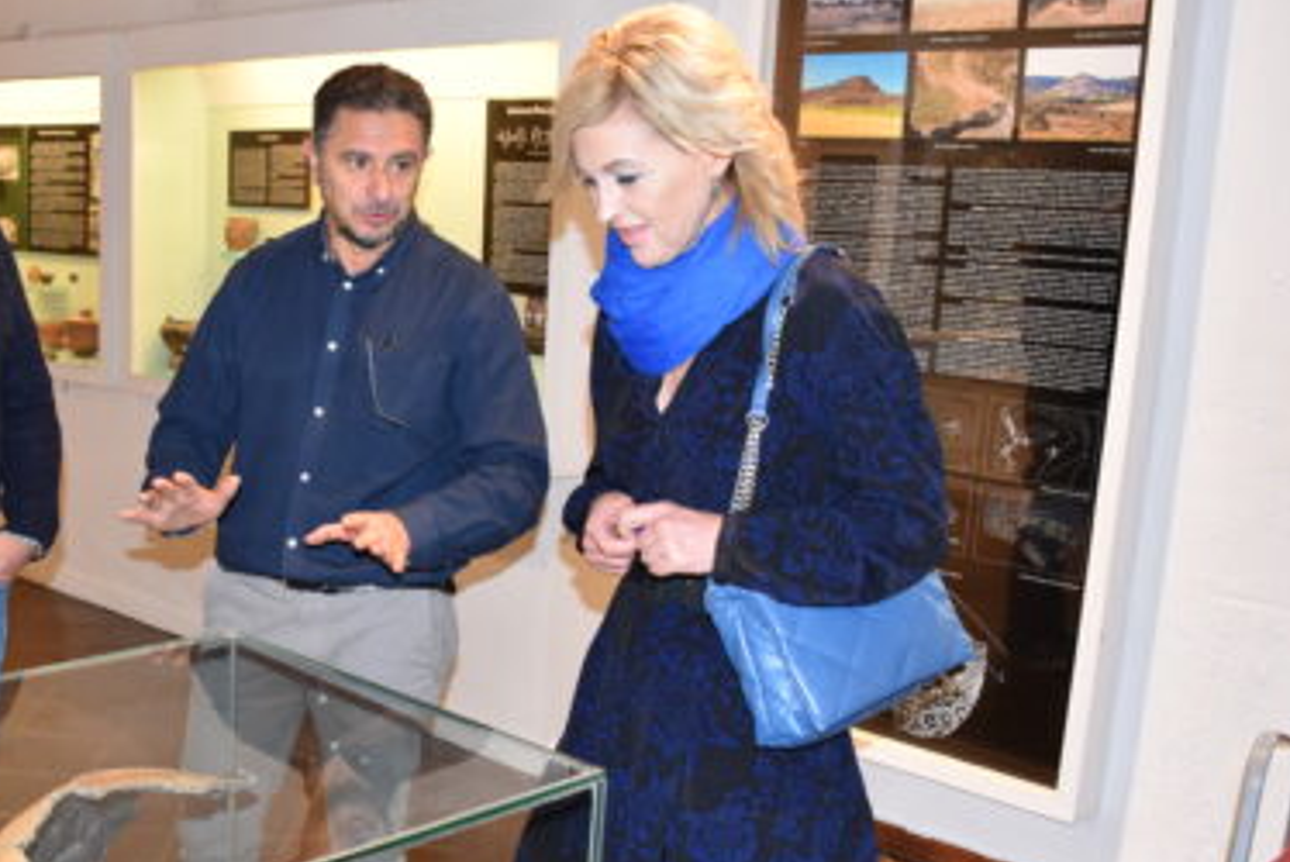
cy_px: 514
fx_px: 1542
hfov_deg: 44.3
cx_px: 362
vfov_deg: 31.2
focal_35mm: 43
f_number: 4.5
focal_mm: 18
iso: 800
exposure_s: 1/80
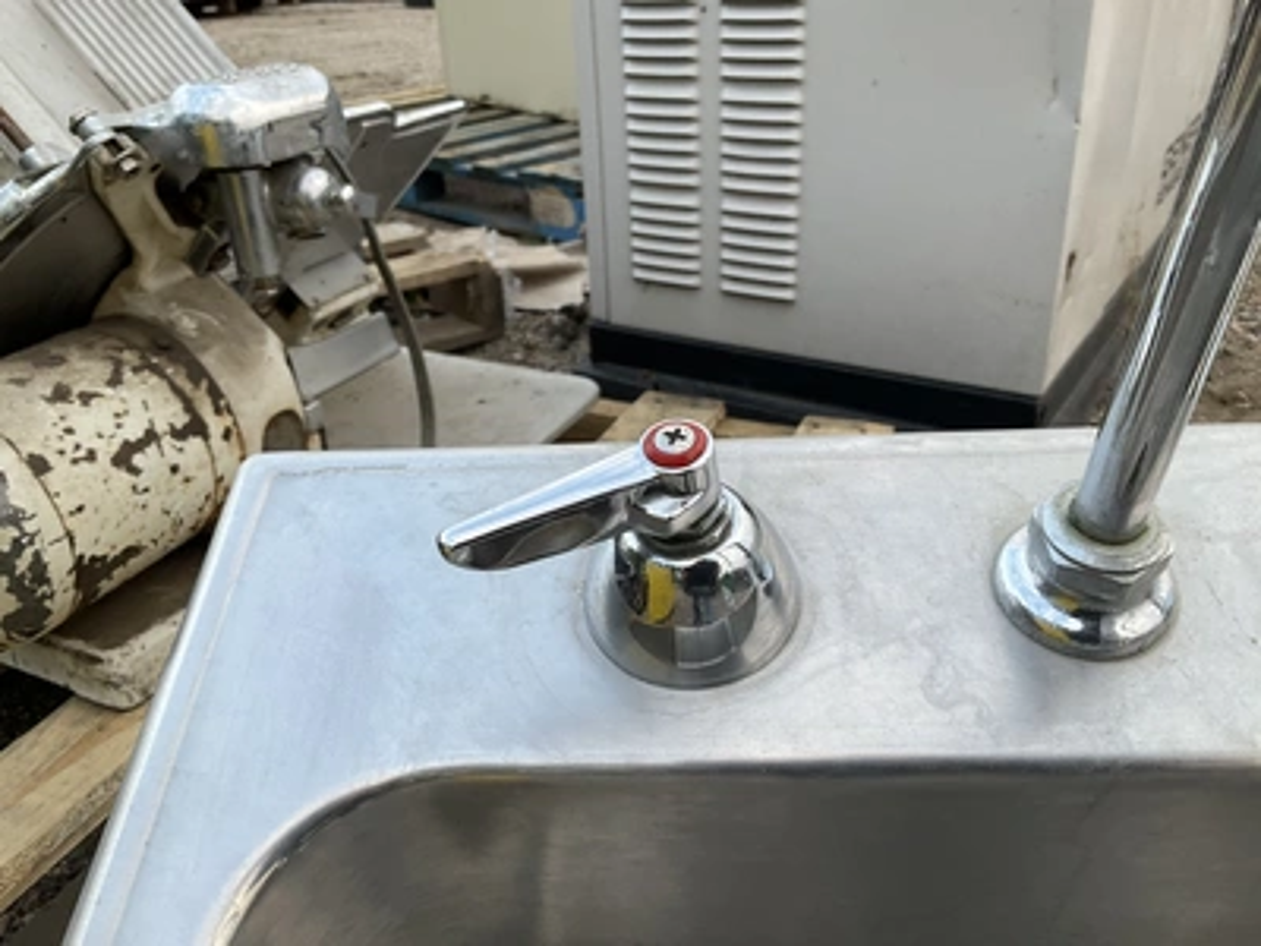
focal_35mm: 29
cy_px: 473
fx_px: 1056
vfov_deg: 48.2
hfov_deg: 61.7
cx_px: 630
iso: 25
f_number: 1.8
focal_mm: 3
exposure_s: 1/122
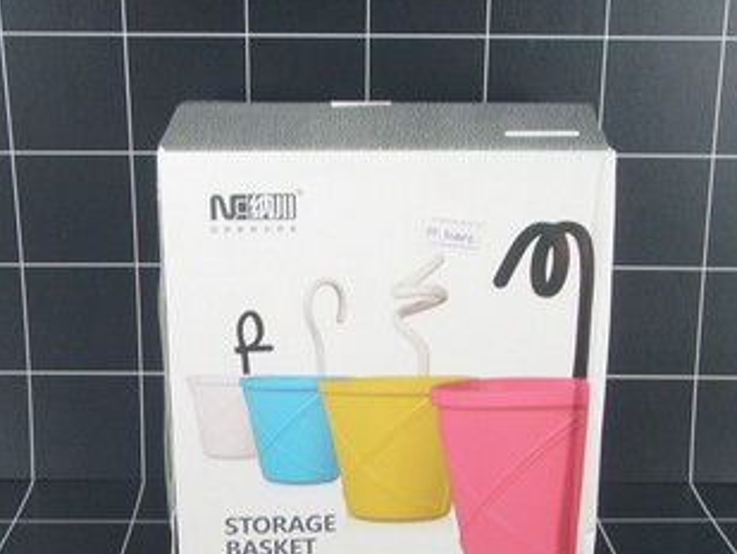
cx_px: 374
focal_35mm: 66
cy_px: 349
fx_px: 1406
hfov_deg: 29.4
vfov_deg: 22.2
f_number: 4
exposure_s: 1/25
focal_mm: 9.13
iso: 200
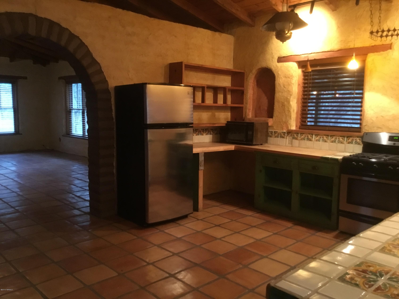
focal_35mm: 31
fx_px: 357
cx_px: 200
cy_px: 150
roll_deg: -0.8
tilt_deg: -6.2
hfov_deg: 58.4
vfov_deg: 45.4
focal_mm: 3.3
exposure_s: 1/15
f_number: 2.4
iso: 400
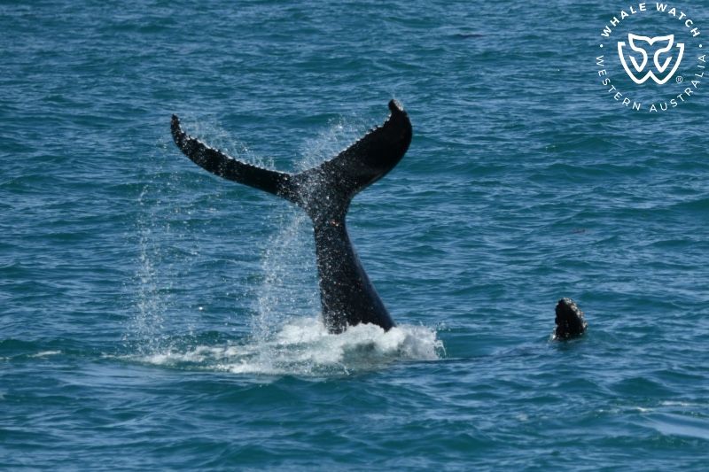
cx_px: 354
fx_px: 6694
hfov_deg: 6.1
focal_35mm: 340
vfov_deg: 4.0
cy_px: 236
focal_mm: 340
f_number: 6
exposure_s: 1/8000
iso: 720
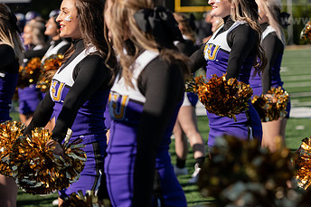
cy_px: 39
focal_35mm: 172
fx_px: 1485
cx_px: 240
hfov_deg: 11.9
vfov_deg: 8.0
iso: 125
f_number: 3.5
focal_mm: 102
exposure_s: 1/1250
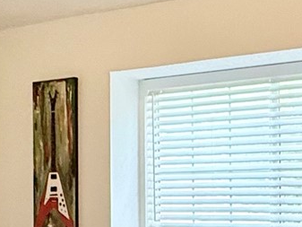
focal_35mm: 85
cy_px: 211
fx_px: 742
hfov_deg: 22.8
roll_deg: +0.5
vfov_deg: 17.1
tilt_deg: -2.1
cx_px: 73
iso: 400
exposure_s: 1/60
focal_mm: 2.22
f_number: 2.2
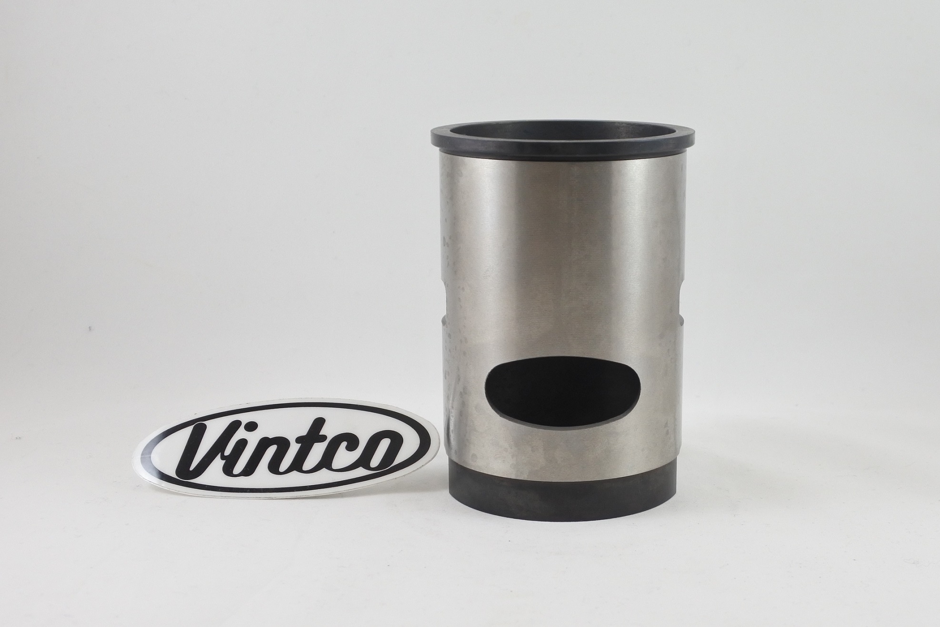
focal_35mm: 36
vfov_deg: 36.9
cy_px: 314
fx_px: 940
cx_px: 470
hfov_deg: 53.1
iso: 400
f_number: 4
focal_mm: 13.7
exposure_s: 1/160
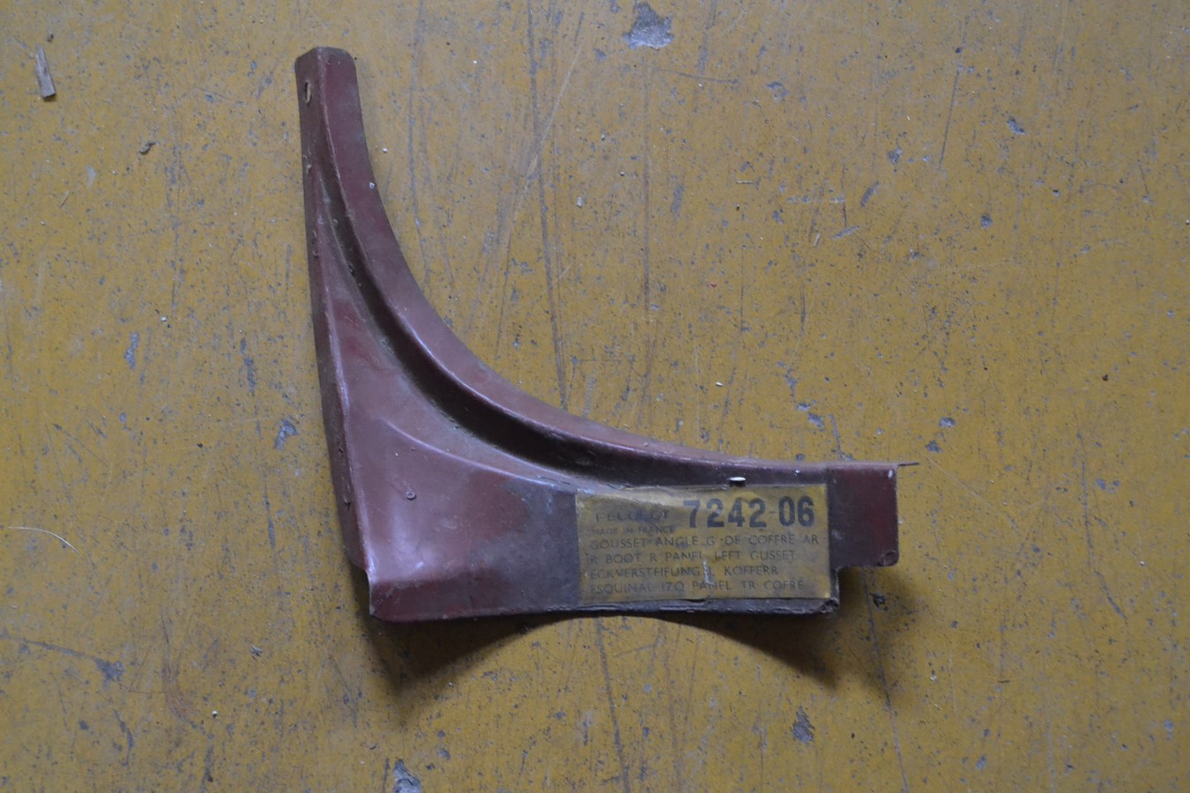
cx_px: 595
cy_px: 396
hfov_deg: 38.9
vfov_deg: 26.5
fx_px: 1686
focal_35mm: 51
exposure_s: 1/50
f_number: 5
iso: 3200
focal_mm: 34
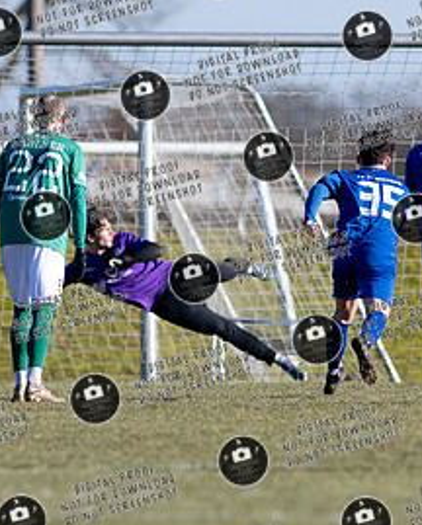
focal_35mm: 1001
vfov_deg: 1.9
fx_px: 15592
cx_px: 249
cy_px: 242
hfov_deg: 1.6
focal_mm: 300
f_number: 3.5
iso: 160
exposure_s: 1/1600
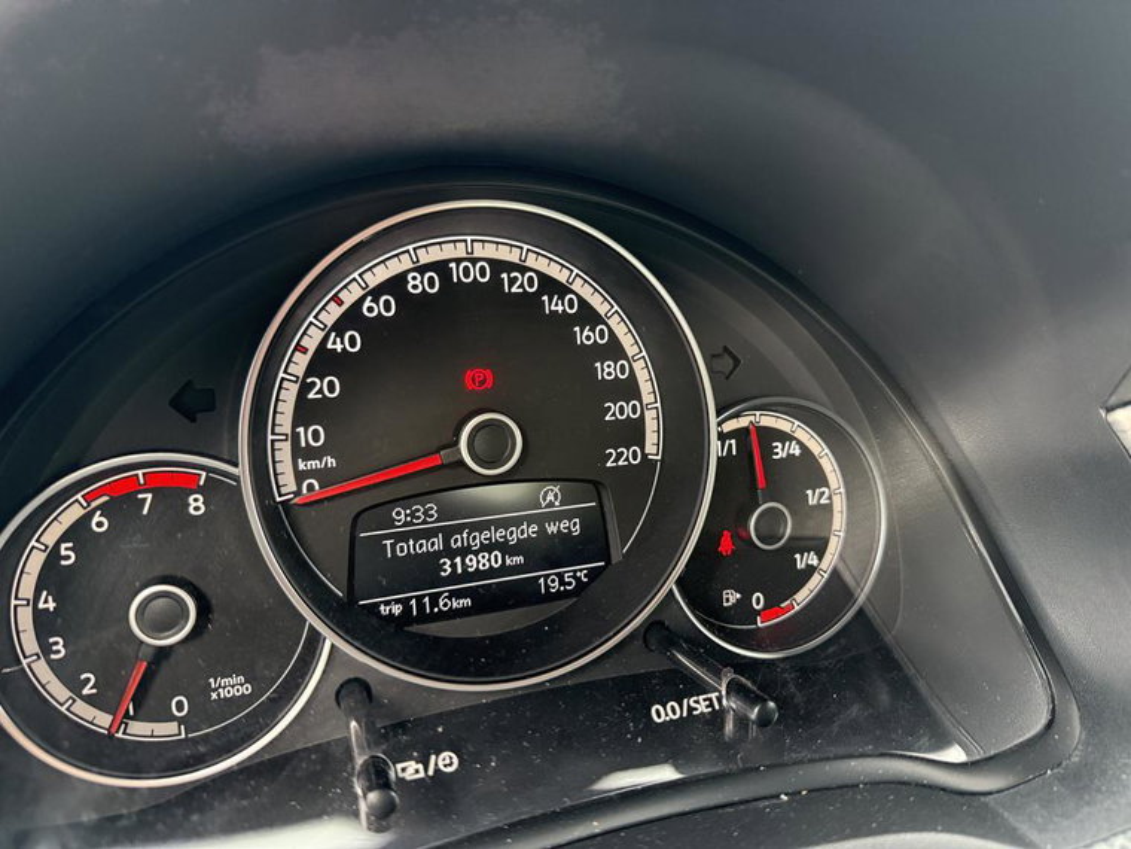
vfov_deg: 56.8
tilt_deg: -21.1
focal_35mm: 24
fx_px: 784
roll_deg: -3.5
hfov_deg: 71.6
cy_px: 424
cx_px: 566
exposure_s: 1/120
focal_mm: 6.76
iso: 320
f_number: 1.78
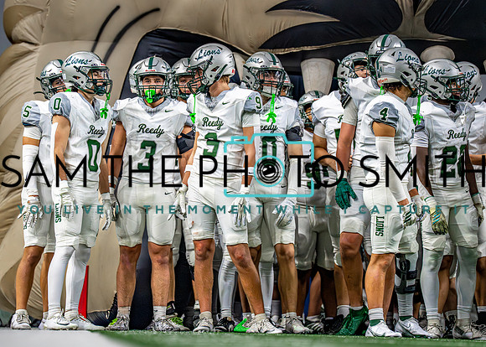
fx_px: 3273
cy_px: 175
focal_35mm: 237
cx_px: 197
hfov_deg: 8.5
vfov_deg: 6.1
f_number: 2.8
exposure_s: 1/2000
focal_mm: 200
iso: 5000
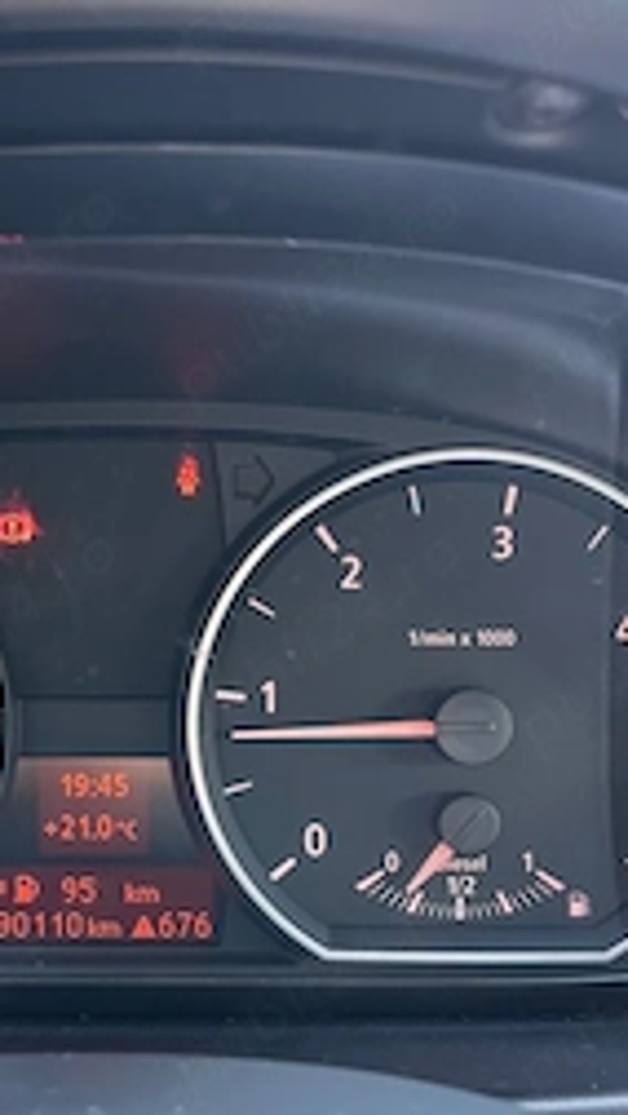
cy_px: 695
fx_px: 1330
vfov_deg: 45.1
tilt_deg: -21.6
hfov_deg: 25.7
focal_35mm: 45
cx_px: 62
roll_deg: +0.9
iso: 400
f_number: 1.6
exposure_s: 1/57
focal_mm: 5.1
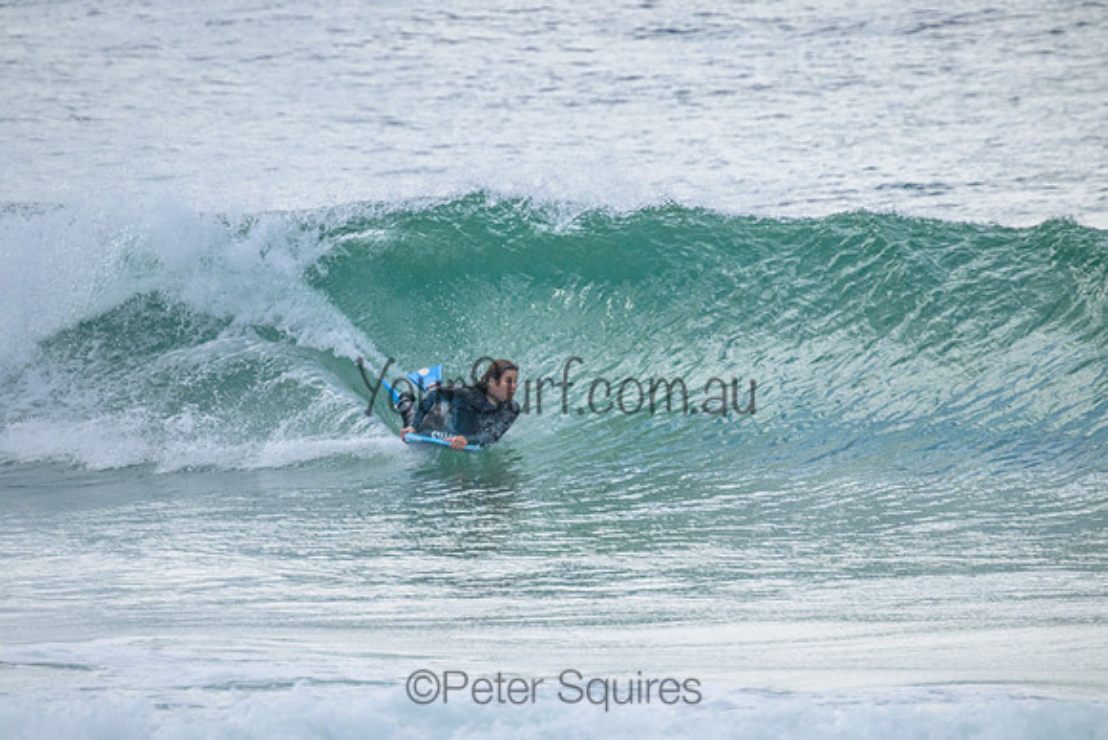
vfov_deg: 1.7
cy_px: 370
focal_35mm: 800
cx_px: 554
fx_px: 24627
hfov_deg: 2.6
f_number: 11
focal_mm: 800
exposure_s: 1/1250
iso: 2800
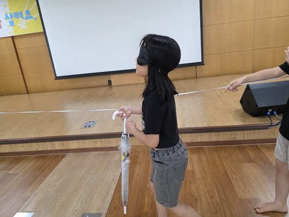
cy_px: 106
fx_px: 200
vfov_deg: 56.8
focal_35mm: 24
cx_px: 142
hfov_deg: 71.6
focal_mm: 6.3
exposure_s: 1/120
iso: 320
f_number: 1.7
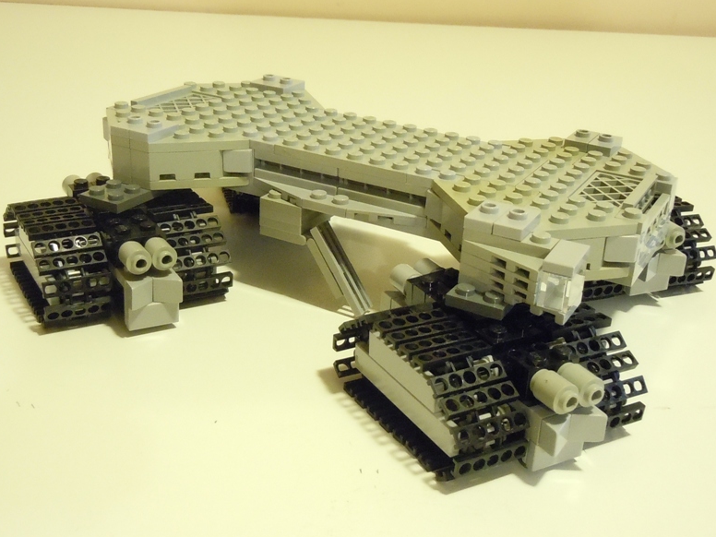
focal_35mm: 34
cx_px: 357
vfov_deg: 41.8
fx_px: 703
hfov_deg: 54.0
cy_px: 266
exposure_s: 1/5
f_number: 4
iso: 800
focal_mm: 5.9
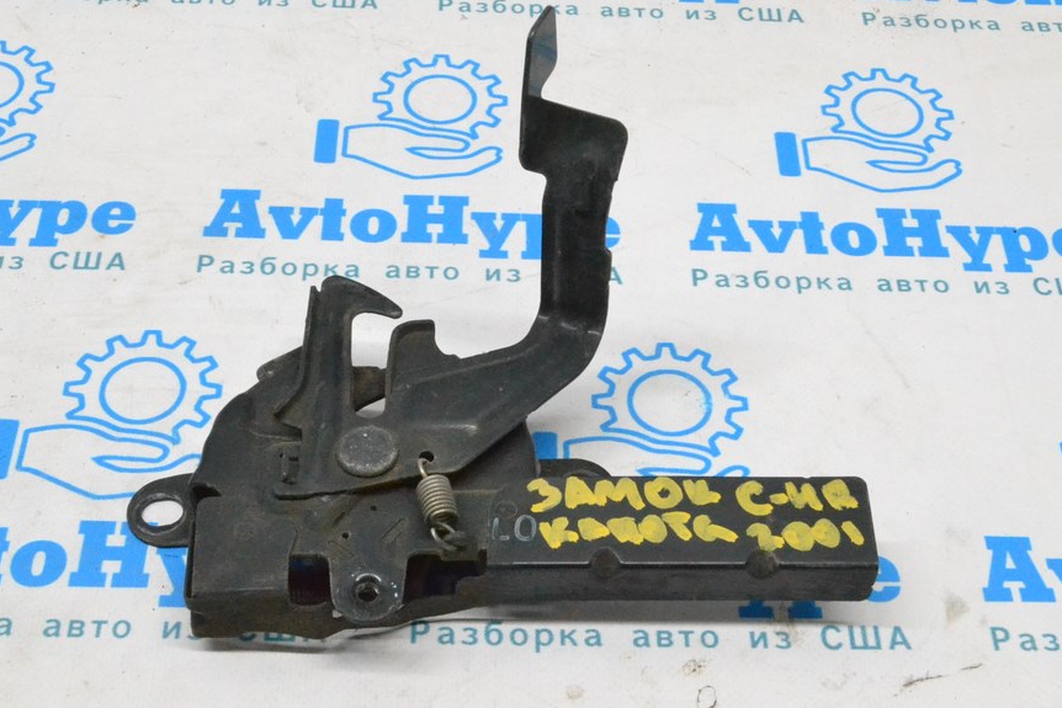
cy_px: 342
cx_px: 520
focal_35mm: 57
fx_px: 1682
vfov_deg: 23.8
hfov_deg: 35.0
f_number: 13
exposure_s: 1/100
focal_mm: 32
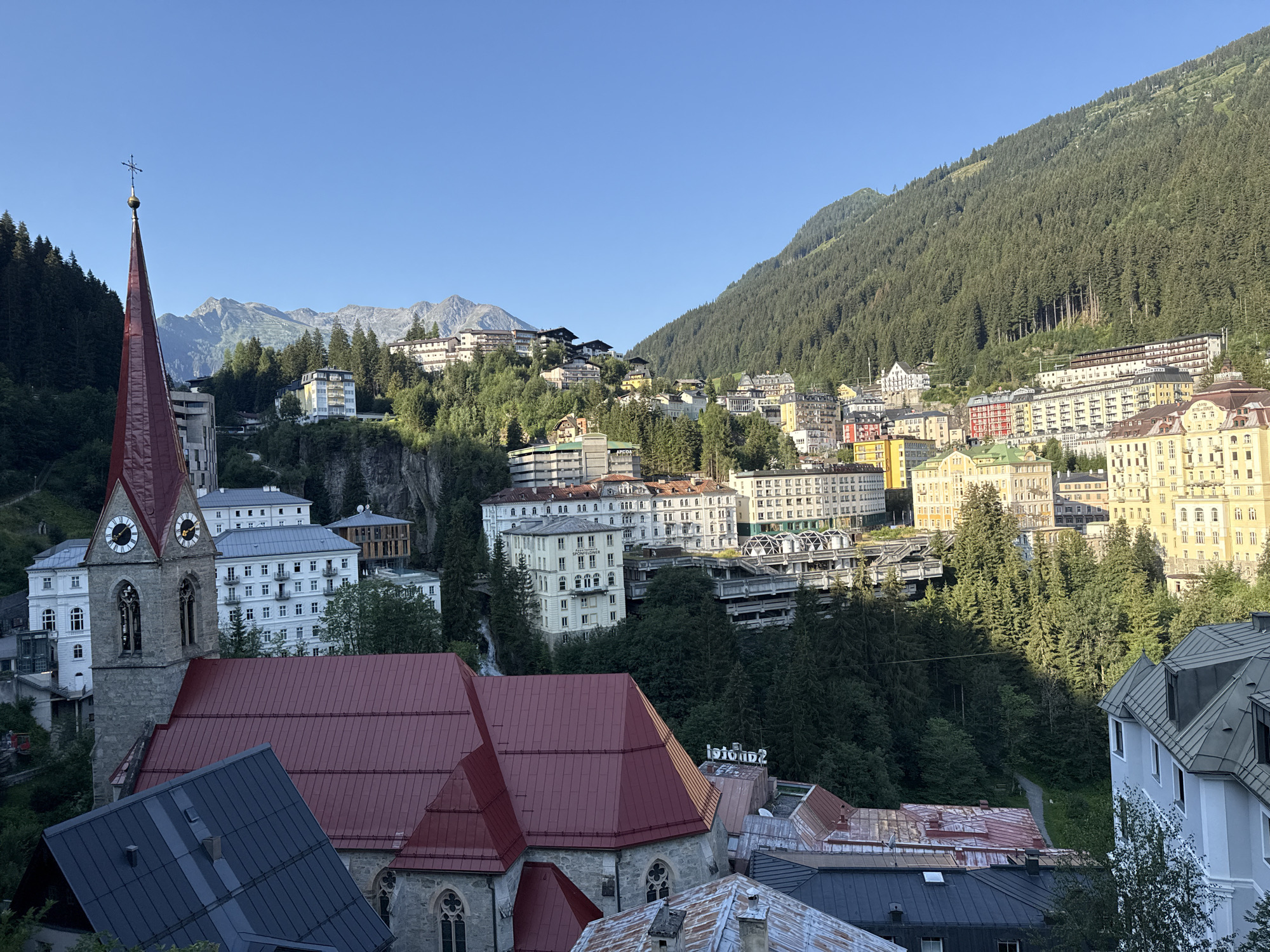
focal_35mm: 24
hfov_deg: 71.6
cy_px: 476
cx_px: 635
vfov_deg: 56.8
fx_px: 881
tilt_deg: +2.7
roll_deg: +3.0
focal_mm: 6.76
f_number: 1.78
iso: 80
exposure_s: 1/1949
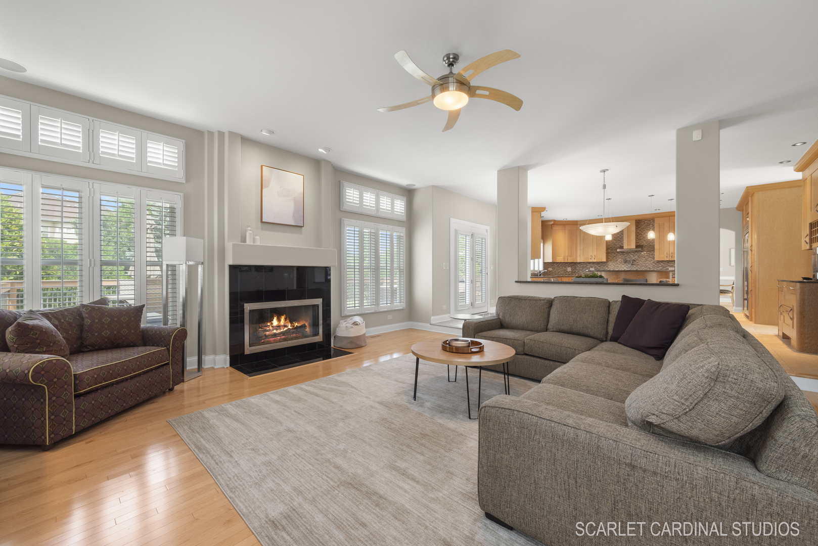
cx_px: 409
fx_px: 318
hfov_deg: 104.2
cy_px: 273
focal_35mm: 14
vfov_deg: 81.3
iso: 640
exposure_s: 1/6
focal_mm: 14
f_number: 11
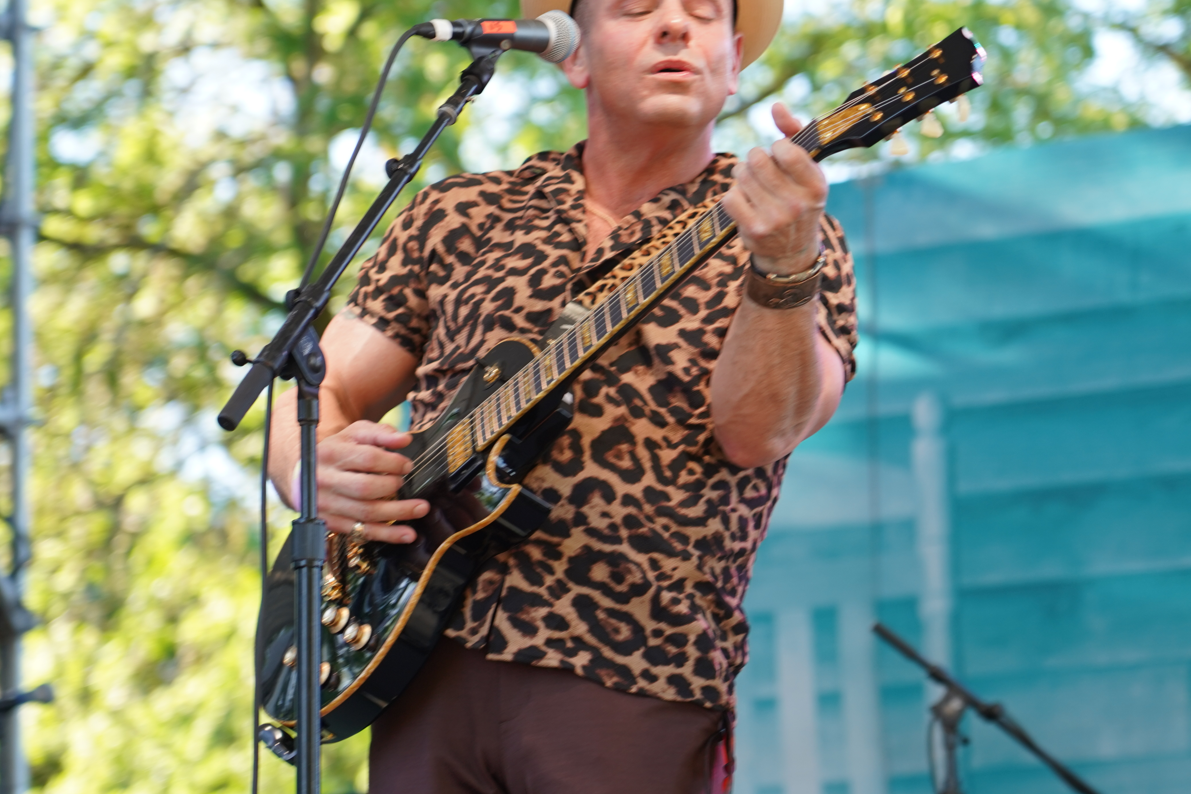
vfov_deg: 9.0
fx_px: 5028
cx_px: 686
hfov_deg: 13.5
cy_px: 314
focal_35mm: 152
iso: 250
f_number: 4
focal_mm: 105
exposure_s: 1/125
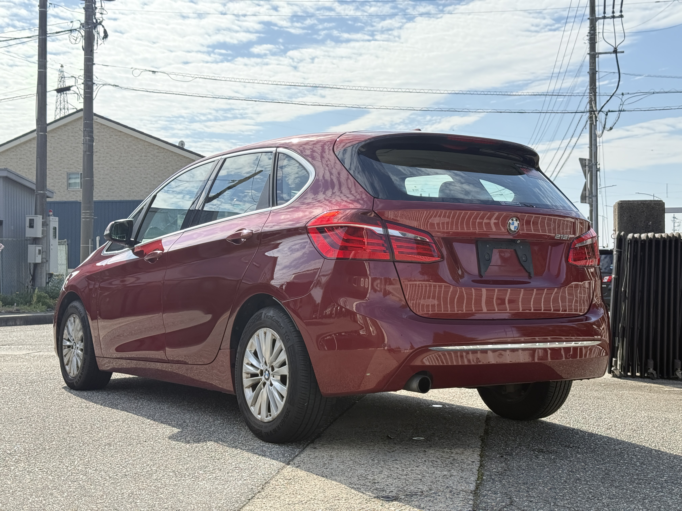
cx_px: 341
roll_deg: +0.0
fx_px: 946
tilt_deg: +1.2
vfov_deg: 30.3
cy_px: 256
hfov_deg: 39.7
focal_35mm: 48
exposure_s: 1/1513
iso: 100
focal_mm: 6.76
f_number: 1.78
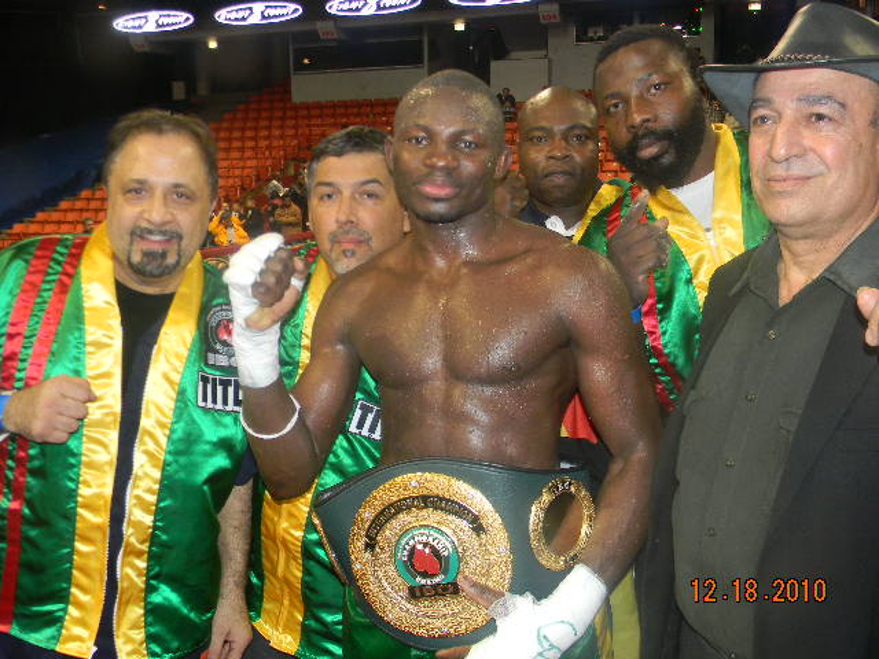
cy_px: 330
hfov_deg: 51.4
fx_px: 914
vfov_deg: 39.7
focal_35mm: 36
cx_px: 440
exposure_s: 1/30
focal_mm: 6.4
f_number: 3.7
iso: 200
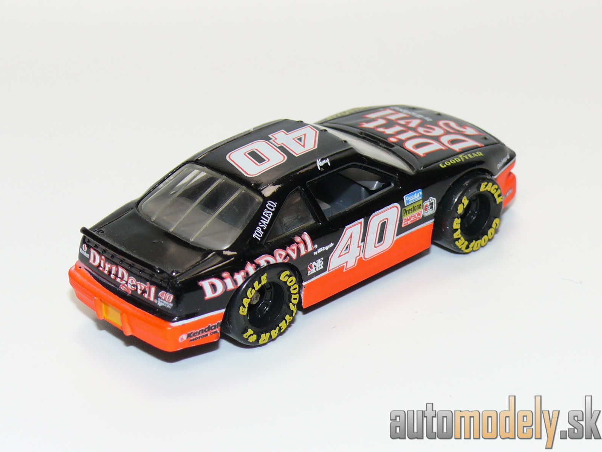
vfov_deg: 14.0
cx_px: 302
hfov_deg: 18.5
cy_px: 225
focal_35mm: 106
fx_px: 1844
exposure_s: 1/30
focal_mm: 13.7
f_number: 4
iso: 100
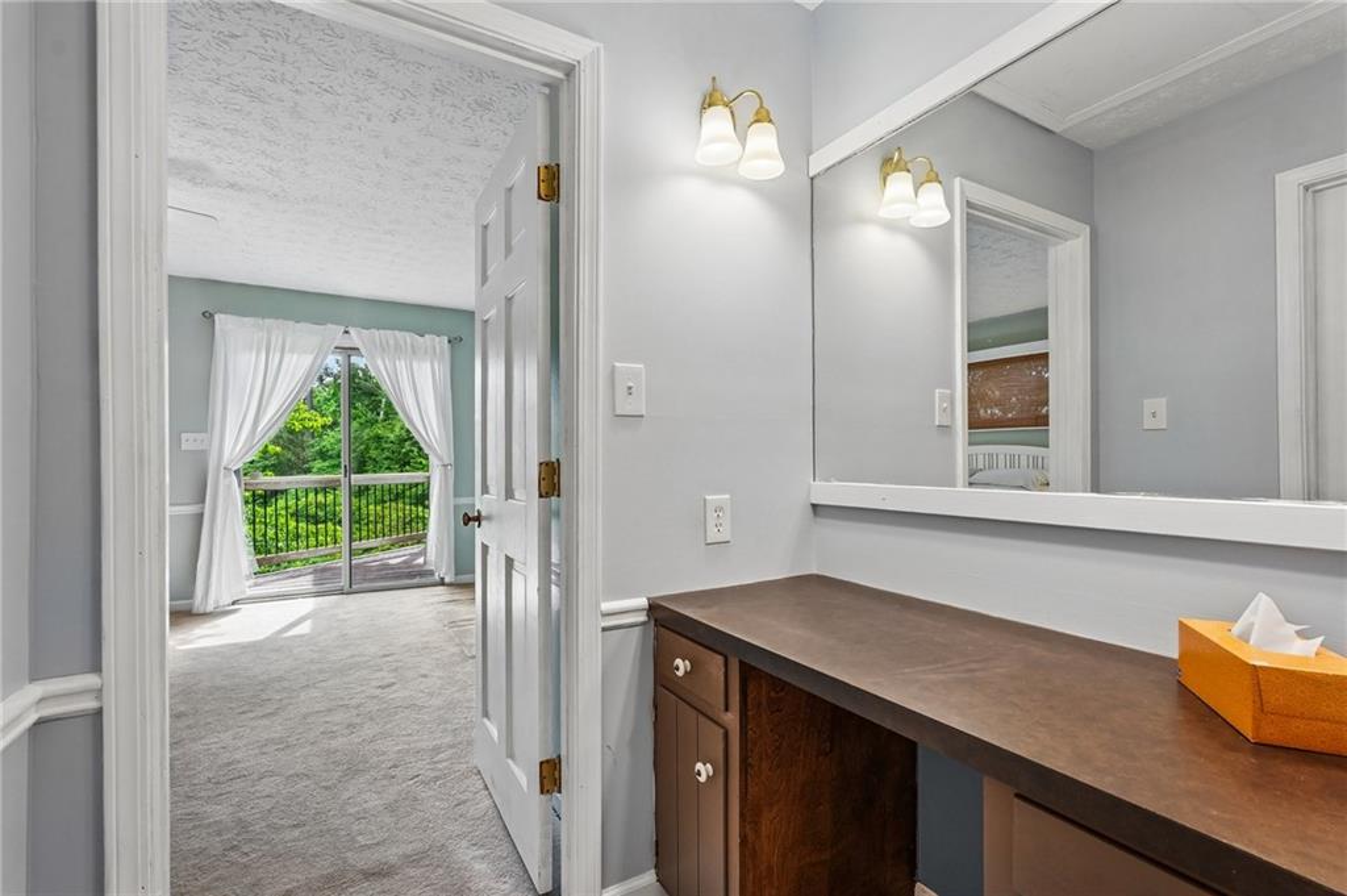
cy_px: 448
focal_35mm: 16
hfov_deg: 96.8
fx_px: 598
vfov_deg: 73.7
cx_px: 674
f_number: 8
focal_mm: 16
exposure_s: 1/50
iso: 800
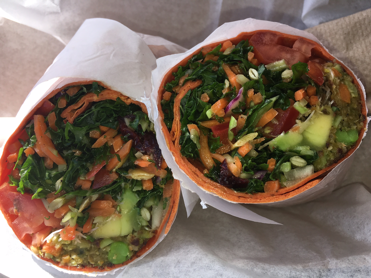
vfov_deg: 48.2
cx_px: 186
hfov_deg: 61.7
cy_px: 139
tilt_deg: -59.0
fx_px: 311
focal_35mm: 29
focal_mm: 4.15
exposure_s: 1/620
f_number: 2.2
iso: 25
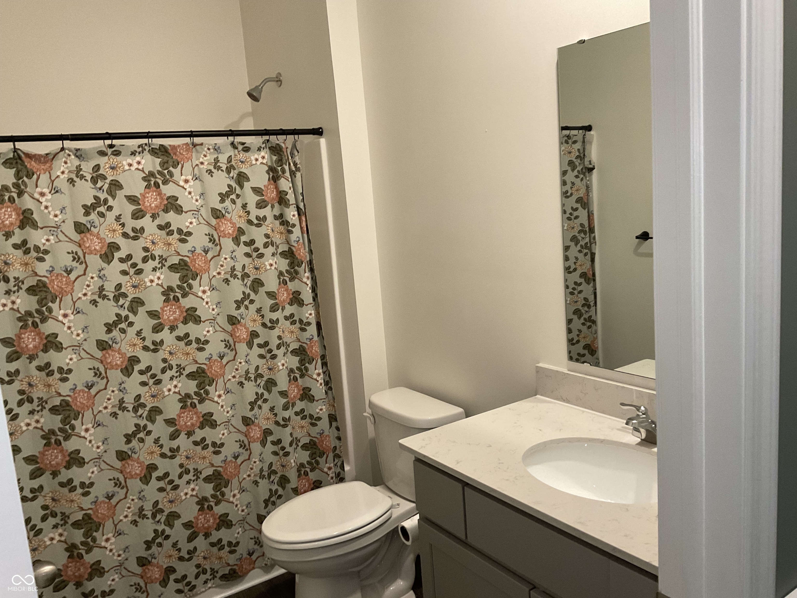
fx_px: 668
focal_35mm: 29
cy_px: 299
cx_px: 398
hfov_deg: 61.7
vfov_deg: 48.2
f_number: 1.8
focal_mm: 3
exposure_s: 1/60
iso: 125
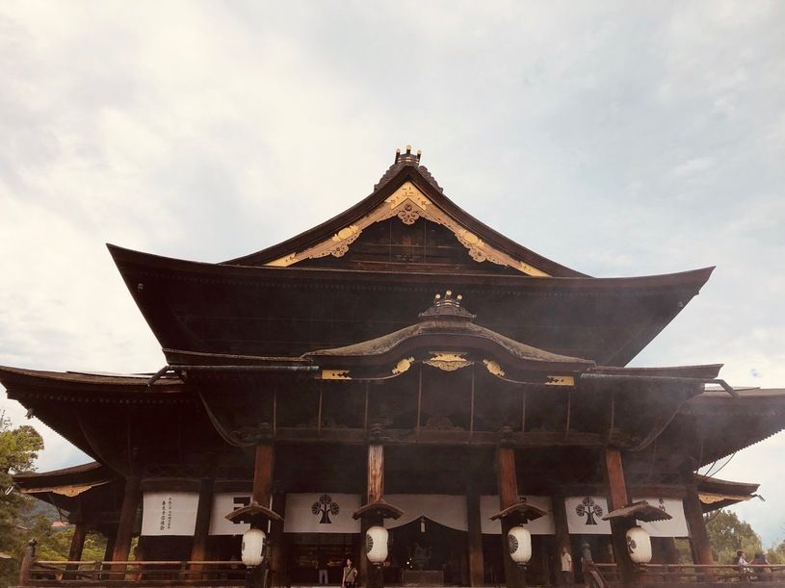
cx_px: 392
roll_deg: +0.1
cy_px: 294
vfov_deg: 49.7
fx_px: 635
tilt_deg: +26.9
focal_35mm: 28
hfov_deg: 63.5
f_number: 1.8
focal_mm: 4
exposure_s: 1/2315
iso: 20
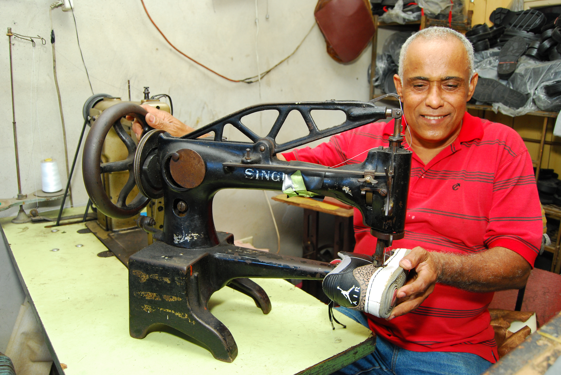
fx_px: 421
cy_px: 188
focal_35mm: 27
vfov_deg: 48.0
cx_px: 280
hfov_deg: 67.3
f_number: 5
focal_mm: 18
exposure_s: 1/80
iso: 400
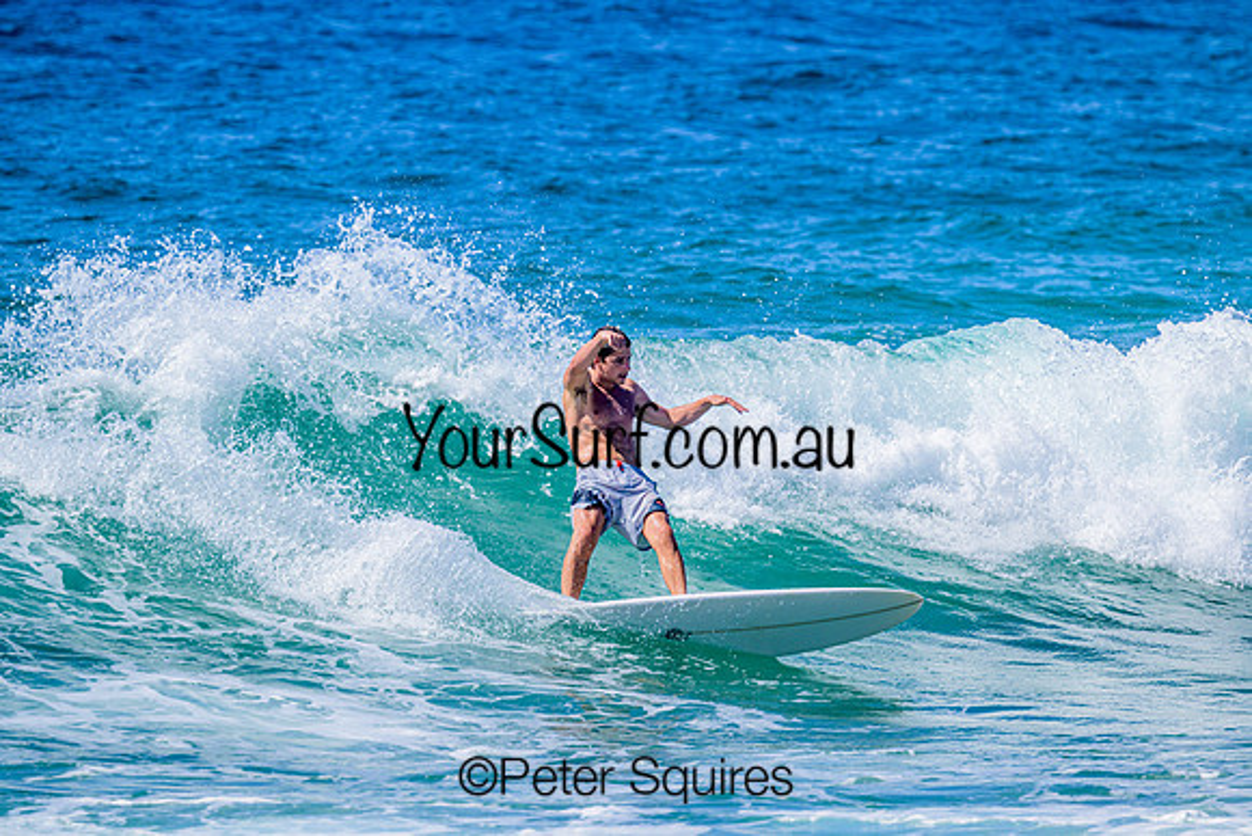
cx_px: 626
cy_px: 418
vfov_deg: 2.3
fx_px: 21218
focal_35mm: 610
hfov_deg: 3.4
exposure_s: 1/2000
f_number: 11
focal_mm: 610
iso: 720
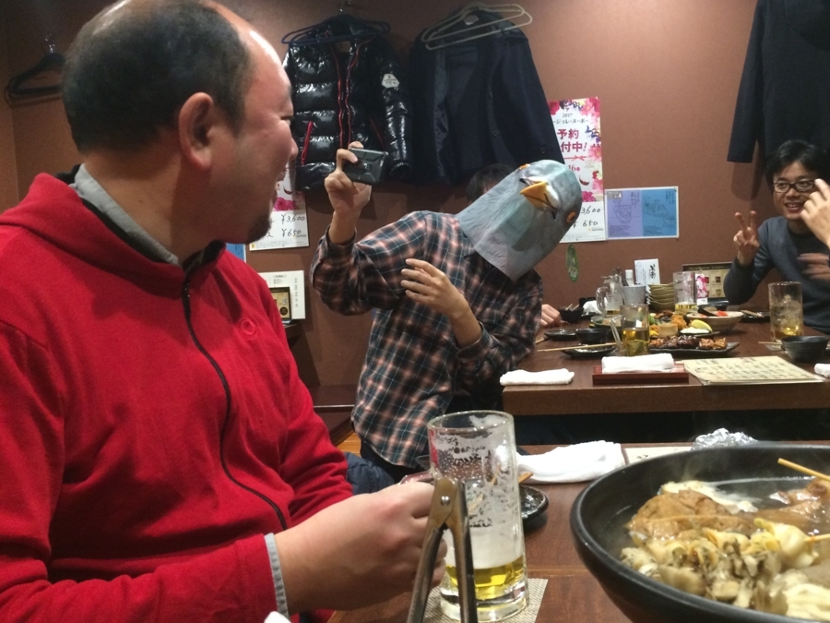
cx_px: 468
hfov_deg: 55.2
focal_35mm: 33
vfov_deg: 42.9
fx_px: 791
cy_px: 271
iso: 250
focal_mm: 4.15
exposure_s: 1/24
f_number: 2.2
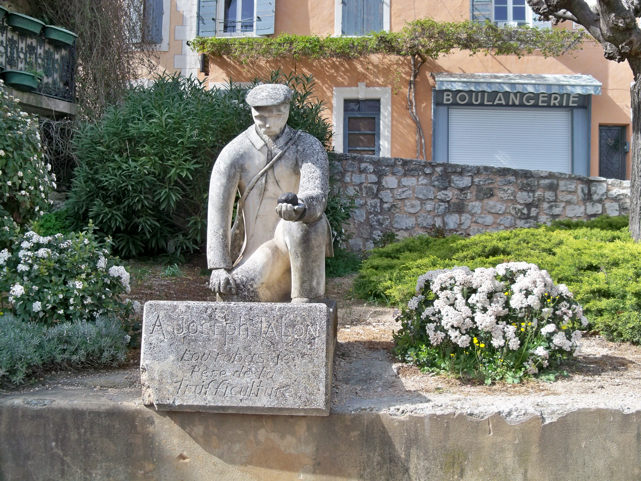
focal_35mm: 35
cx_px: 320
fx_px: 648
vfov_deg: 40.7
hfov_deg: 52.6
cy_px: 240
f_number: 3.5
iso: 80
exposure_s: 1/400
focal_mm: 6.2
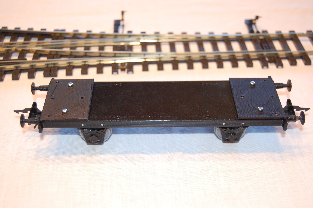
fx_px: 456
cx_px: 156
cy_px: 104
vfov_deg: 25.7
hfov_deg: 37.9
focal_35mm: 52
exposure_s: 1/60
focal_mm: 35
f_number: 4.8
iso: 800
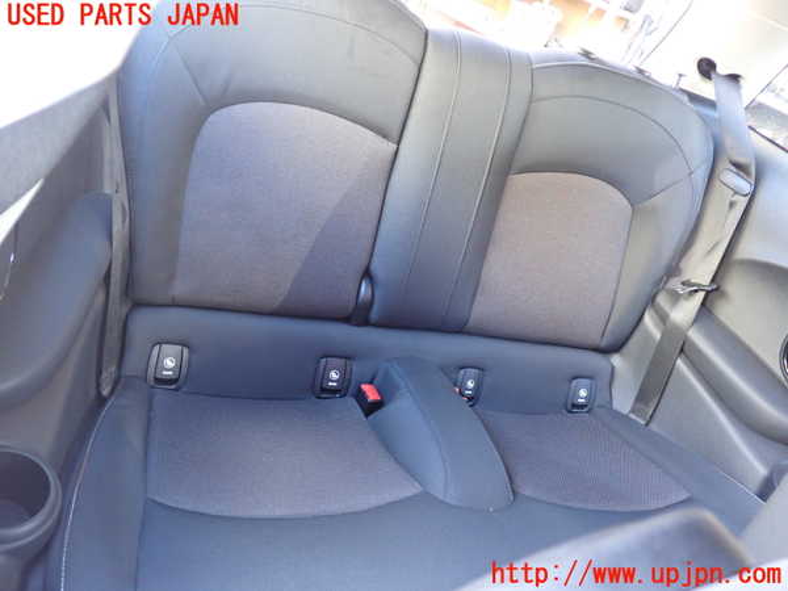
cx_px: 394
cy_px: 296
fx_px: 683
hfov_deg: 60.0
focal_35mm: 30
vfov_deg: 46.8
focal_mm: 5.4
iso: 640
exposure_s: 1/30
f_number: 2.3
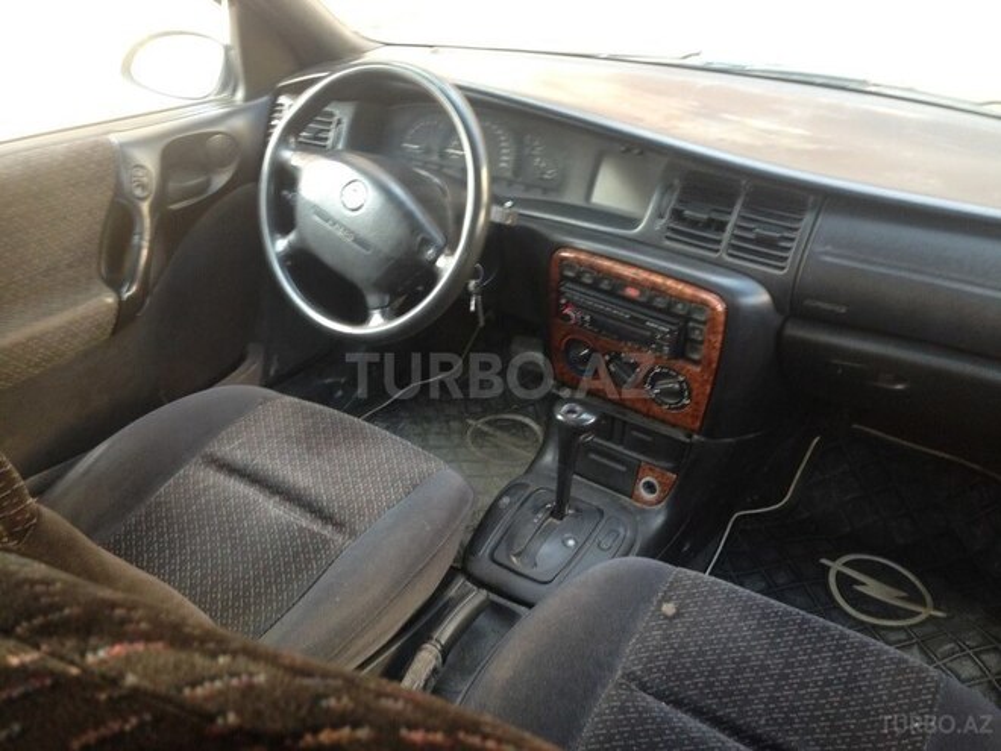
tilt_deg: -28.6
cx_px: 500
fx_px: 954
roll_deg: -2.2
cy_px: 376
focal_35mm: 33
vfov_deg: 42.9
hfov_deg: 55.4
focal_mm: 4.12
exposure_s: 1/20
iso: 64
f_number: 2.4
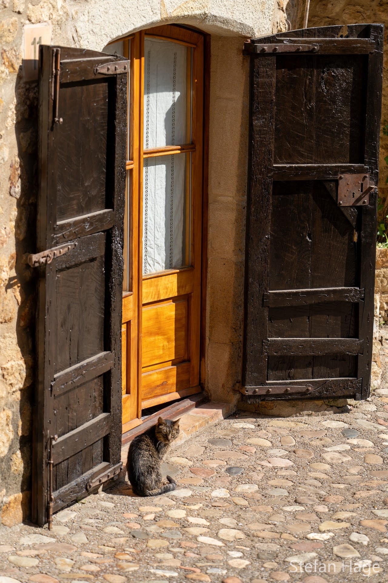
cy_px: 292
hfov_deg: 13.0
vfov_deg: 19.5
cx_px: 194
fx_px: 1697
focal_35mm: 105
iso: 100
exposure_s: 1/500
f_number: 4.5
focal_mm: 105
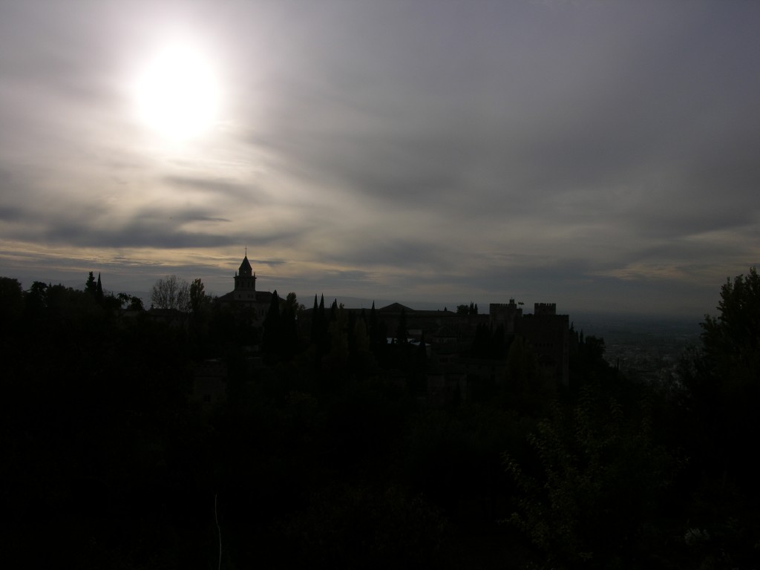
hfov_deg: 52.6
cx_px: 380
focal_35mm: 35
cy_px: 285
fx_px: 768
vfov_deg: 40.7
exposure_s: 1/628
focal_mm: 8.9
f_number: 8
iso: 50
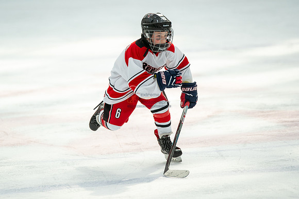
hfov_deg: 4.7
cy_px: 69
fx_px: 3612
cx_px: 132
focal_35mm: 435
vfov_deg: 3.2
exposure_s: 1/2500
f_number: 3.2
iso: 1600
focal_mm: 300
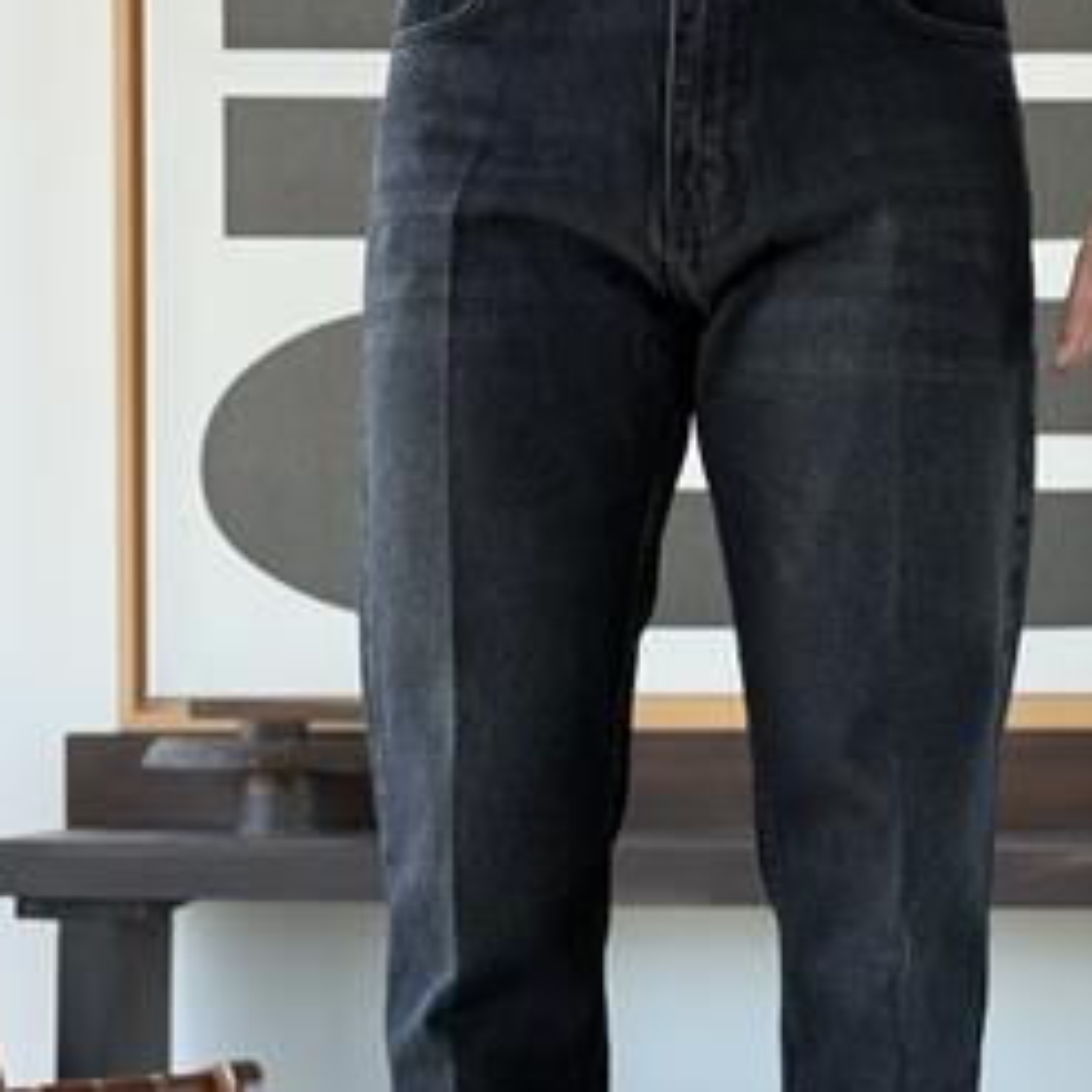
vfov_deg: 18.8
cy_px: 735
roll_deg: -0.4
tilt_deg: -1.1
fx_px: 3284
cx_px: 710
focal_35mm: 92
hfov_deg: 18.8
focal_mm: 6.76
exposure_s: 1/121
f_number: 1.78
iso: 64
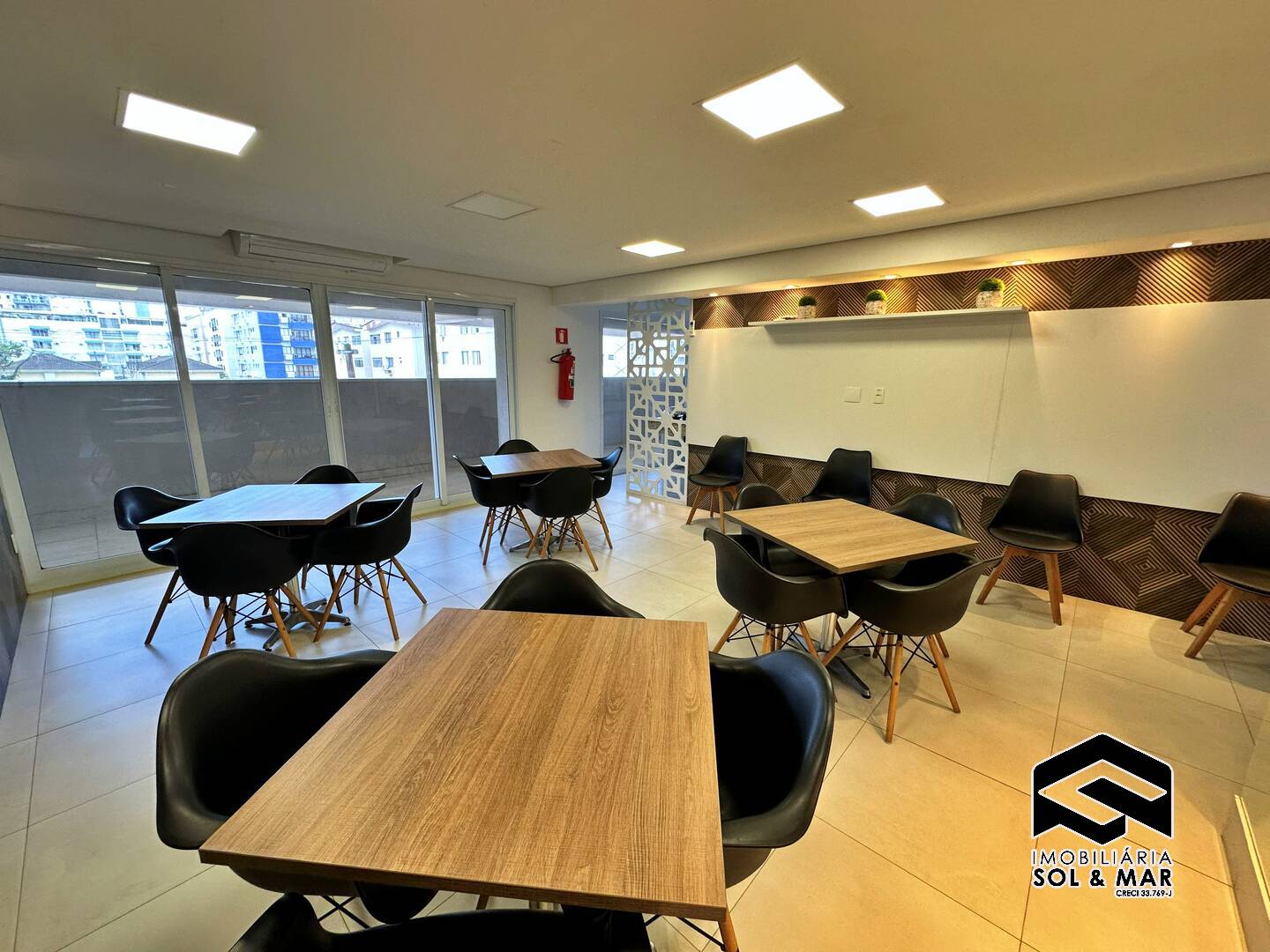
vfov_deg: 85.7
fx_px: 514
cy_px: 476
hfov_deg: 102.1
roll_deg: -0.6
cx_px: 635
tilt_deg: -11.7
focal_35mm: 14
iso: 160
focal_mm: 2.22
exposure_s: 1/120
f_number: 2.2
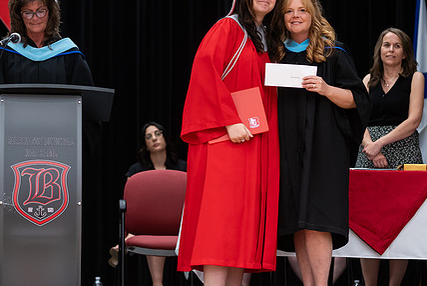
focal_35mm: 153
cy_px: 151
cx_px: 249
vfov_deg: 9.0
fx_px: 1816
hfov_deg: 13.4
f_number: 2.8
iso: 1000
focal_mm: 85
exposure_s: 1/200
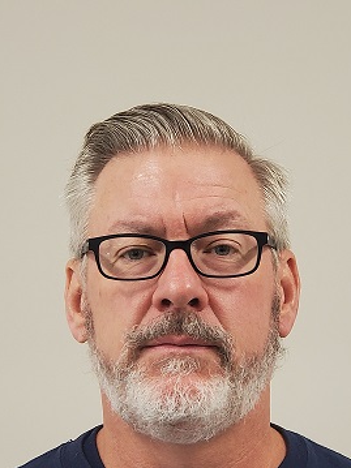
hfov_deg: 20.1
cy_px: 256
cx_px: 198
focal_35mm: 73
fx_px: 988
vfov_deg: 26.7
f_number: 2.4
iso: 125
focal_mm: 6
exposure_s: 1/30
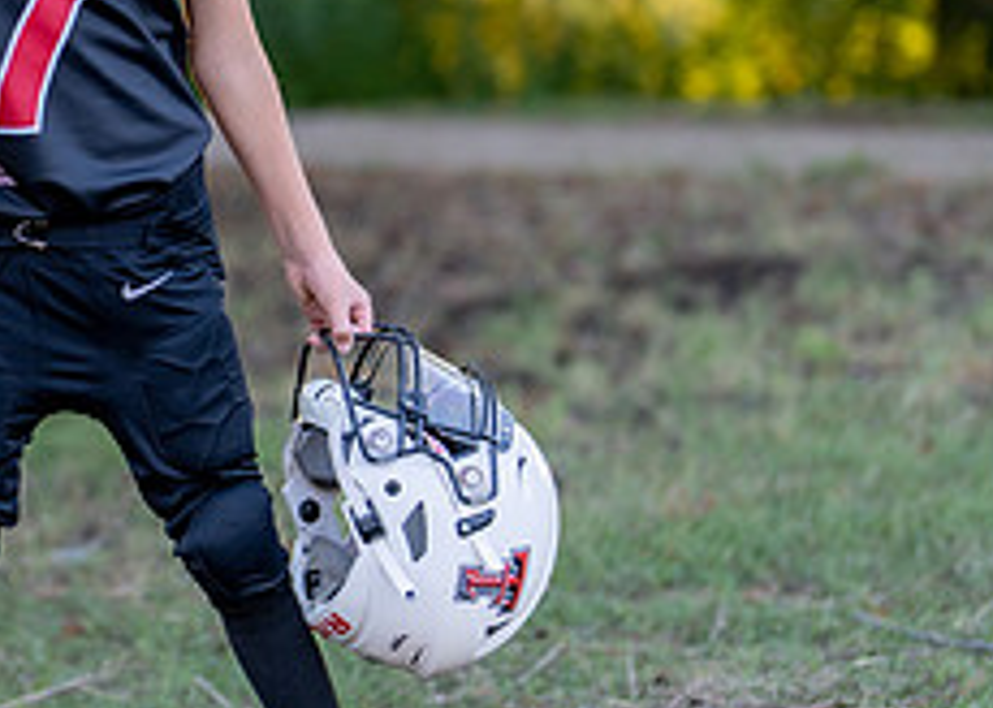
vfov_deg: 8.4
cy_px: 184
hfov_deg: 11.8
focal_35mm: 170
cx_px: 104
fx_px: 4792
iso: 100
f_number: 1.2
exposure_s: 1/400
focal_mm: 50
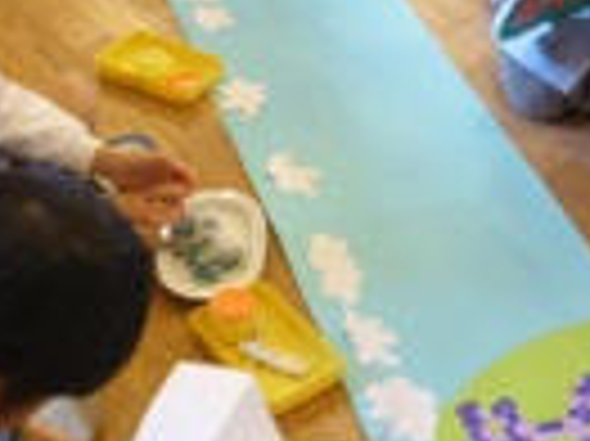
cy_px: 140
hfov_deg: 26.0
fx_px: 1277
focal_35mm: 75
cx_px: 342
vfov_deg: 19.5
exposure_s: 1/25
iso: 400
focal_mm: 4.9
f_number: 3.3
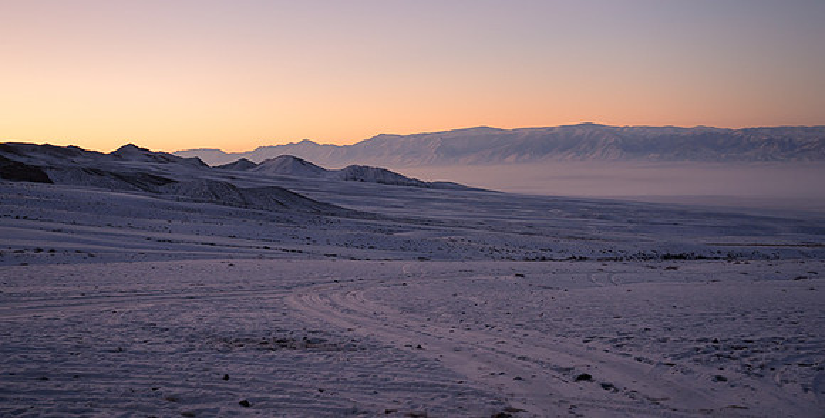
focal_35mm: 43
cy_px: 143
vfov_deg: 25.6
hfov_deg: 48.5
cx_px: 412
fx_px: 917
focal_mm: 40
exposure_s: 1/100
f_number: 3.5
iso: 640
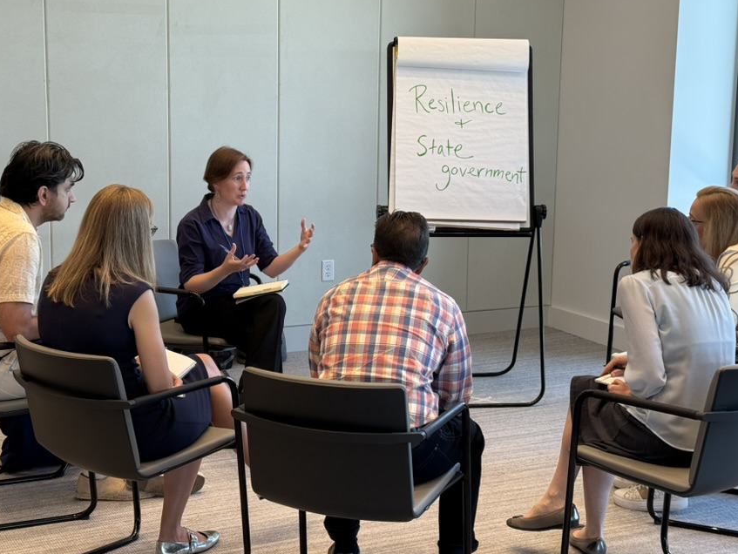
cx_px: 343
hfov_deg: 33.2
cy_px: 240
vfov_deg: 25.2
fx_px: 1237
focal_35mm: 58
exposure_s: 1/294
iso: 100
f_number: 1.78
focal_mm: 6.76
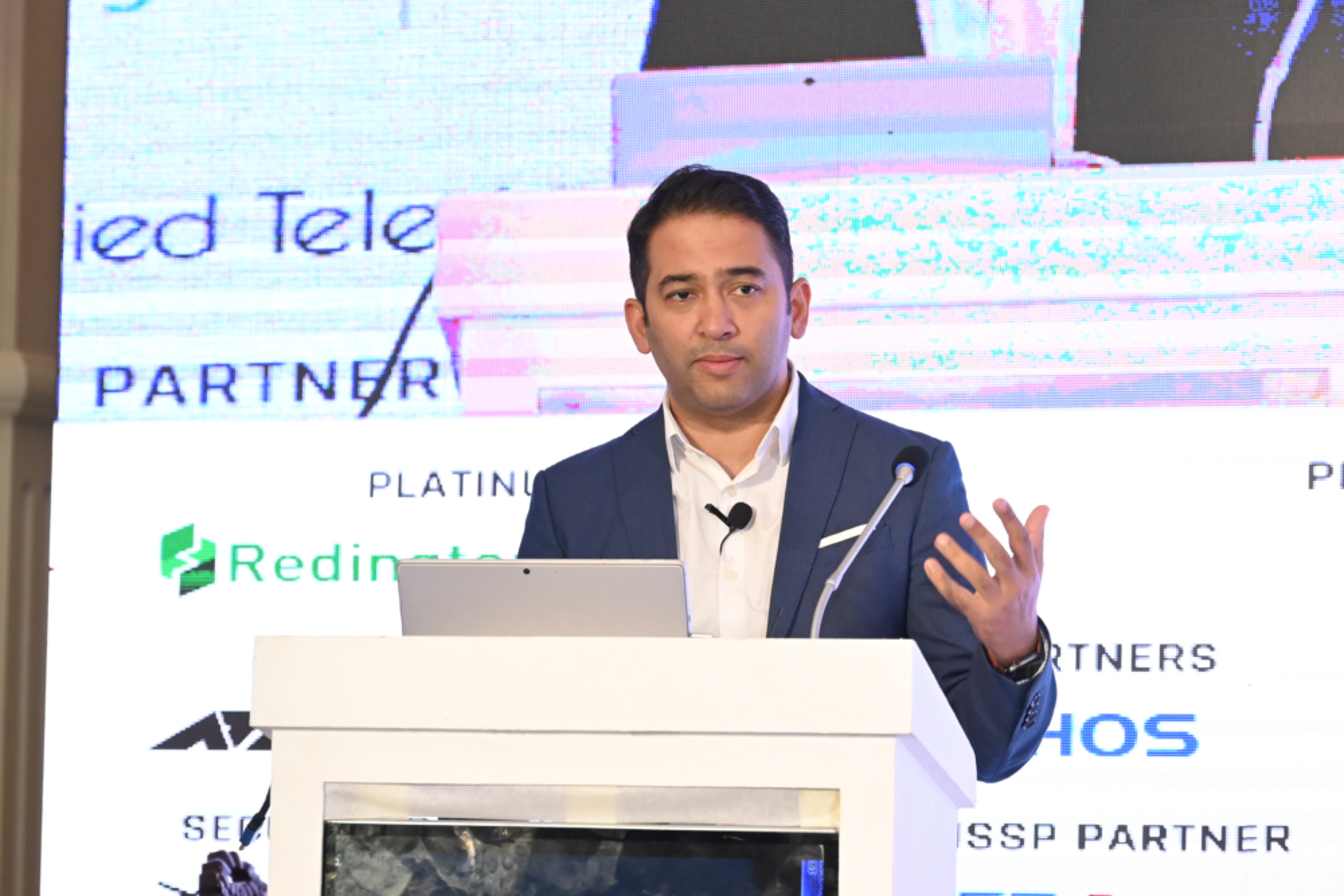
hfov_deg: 11.4
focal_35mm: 180
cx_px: 672
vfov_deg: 7.6
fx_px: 6721
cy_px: 448
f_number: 5
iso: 2000
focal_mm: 120
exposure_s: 1/200
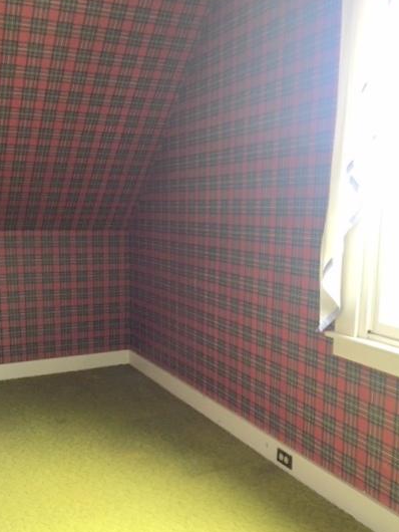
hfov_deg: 40.6
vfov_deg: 52.3
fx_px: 537
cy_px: 313
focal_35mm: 35
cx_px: 170
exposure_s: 1/30
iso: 125
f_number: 2.2
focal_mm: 4.15
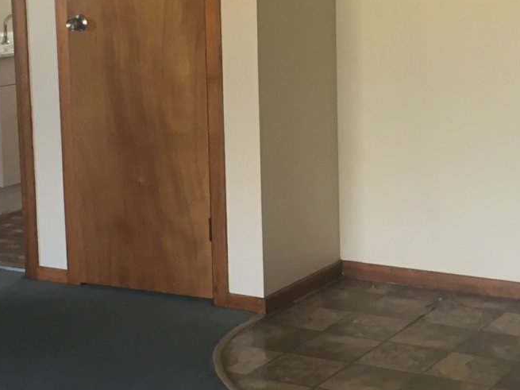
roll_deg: -0.9
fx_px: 1277
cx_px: 345
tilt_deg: -8.2
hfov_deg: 22.9
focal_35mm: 85
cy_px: 98
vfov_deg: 17.3
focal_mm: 4.15
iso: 80
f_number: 2.2
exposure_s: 1/33
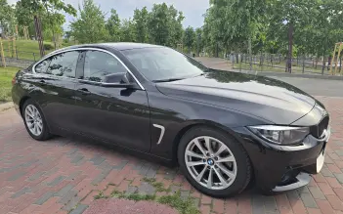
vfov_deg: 49.2
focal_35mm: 25
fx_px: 234
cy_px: 103
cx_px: 168
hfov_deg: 72.6
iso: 12
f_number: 1.7
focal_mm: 6.3
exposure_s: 1/373
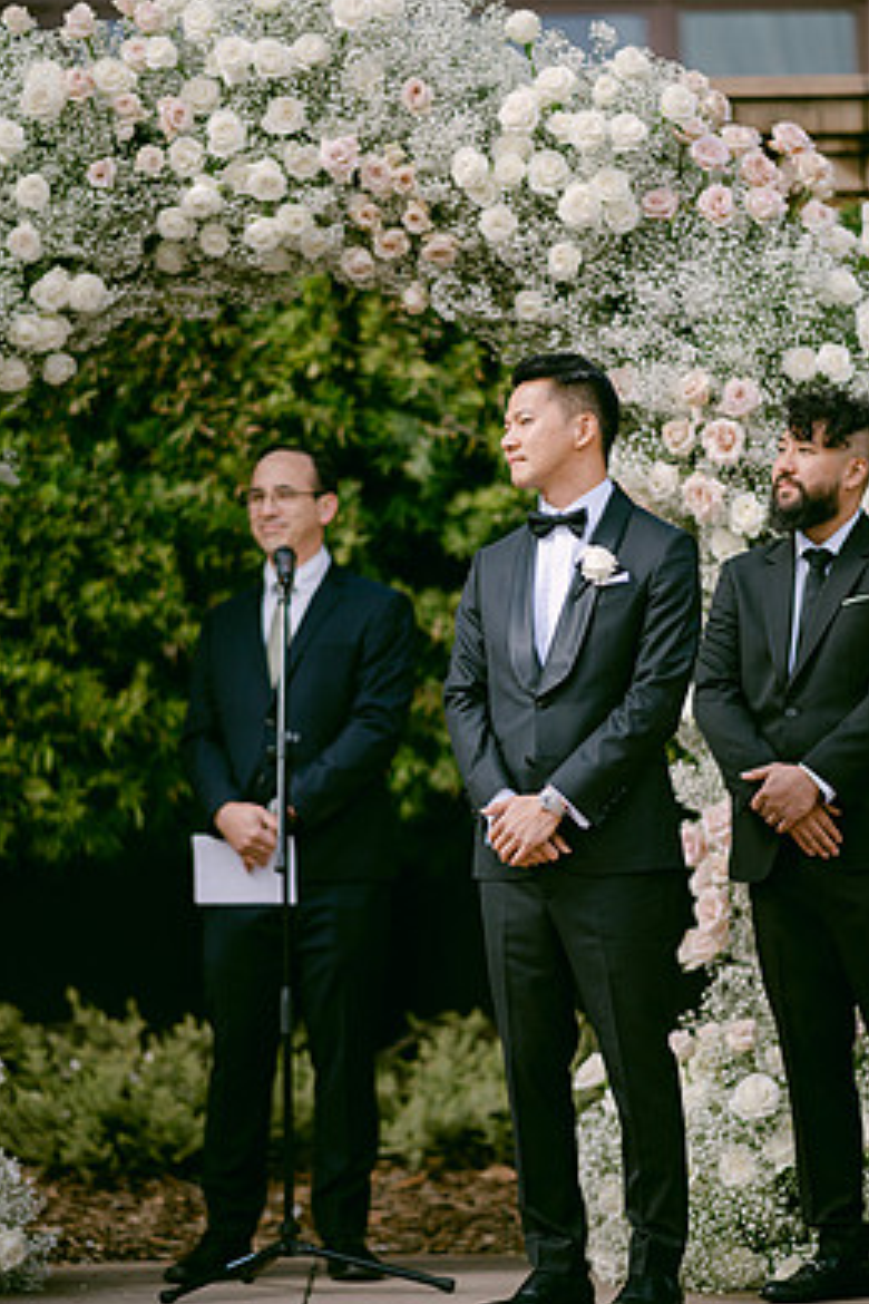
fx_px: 4381
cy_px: 665
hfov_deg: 11.3
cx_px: 491
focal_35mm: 121
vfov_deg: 16.9
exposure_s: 1/10000
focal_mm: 105
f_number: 1.4
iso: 200
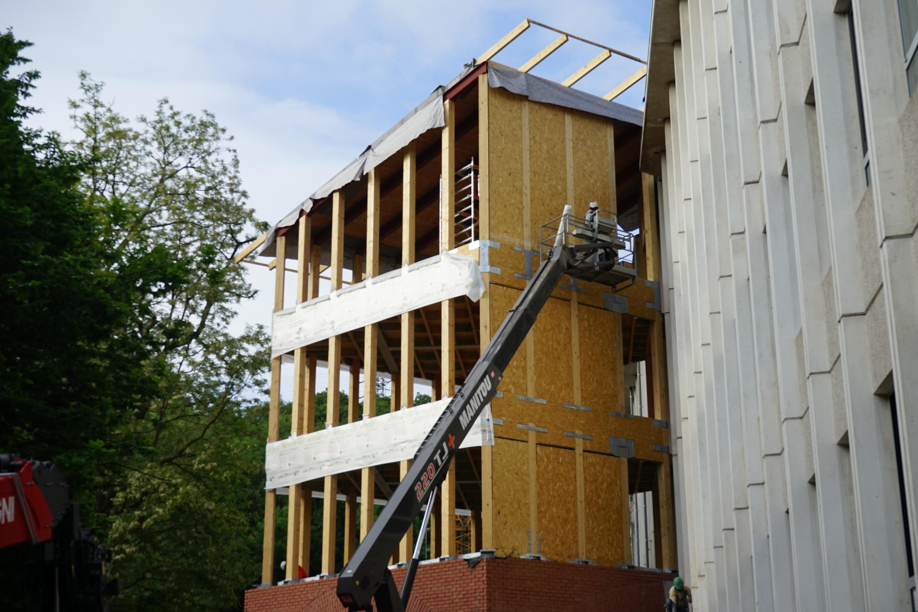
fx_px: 1275
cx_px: 462
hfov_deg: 39.6
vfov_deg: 27.0
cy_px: 302
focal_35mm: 50
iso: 100
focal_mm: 49
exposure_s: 1/100
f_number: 10
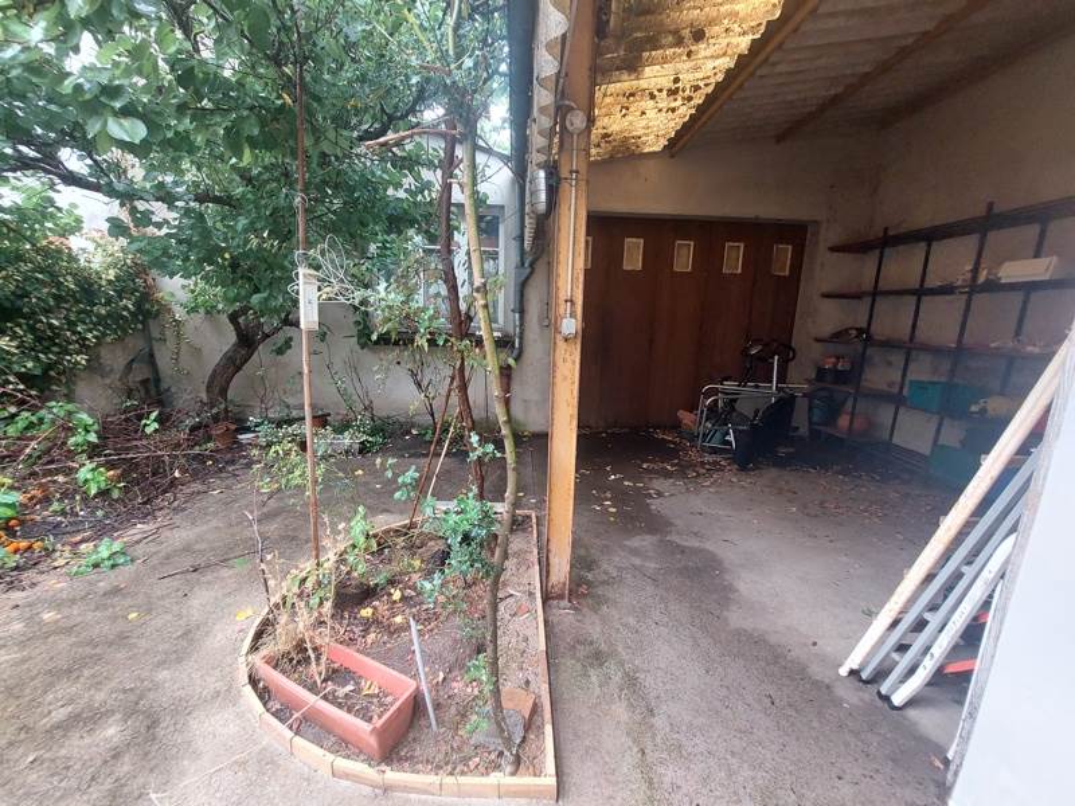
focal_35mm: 13
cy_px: 403
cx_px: 538
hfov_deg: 106.2
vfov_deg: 89.9
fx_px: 404
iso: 250
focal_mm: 1.74
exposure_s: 1/50
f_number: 2.2
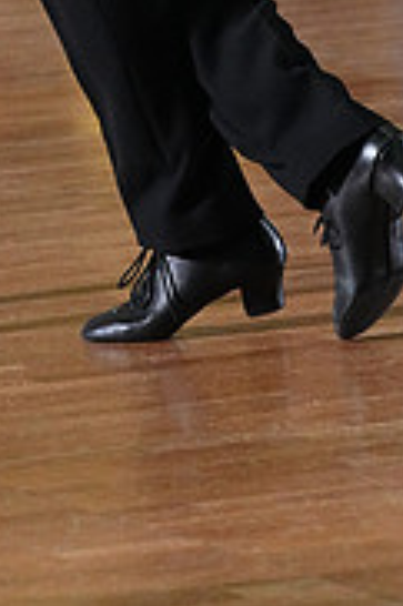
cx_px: -65
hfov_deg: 4.0
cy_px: -353
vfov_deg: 5.9
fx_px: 5804
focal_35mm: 345
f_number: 5.6
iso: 8000
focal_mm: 108
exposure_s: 1/400
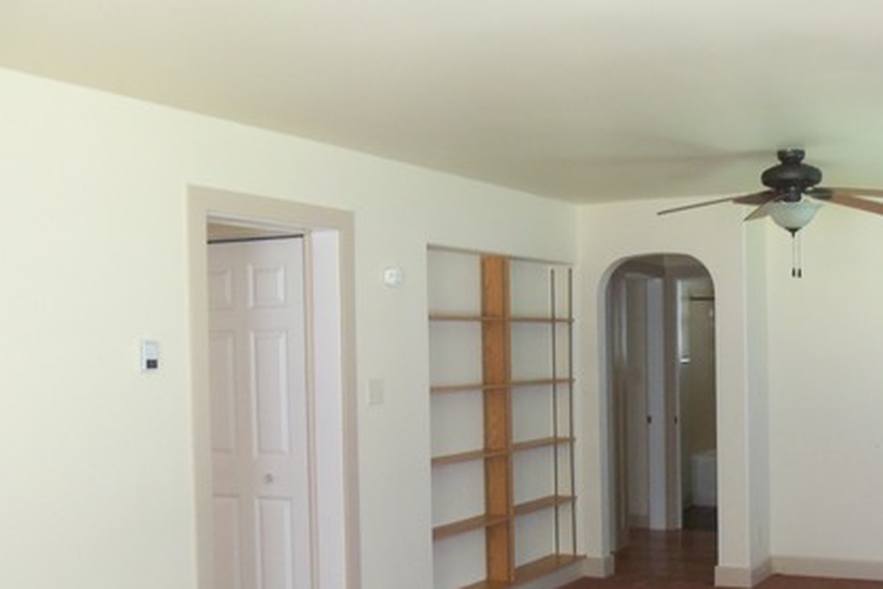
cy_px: 364
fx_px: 1128
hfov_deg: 41.8
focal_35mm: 46
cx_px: 637
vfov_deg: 29.1
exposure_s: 1/30
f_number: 3.4
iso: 200
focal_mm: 5.2
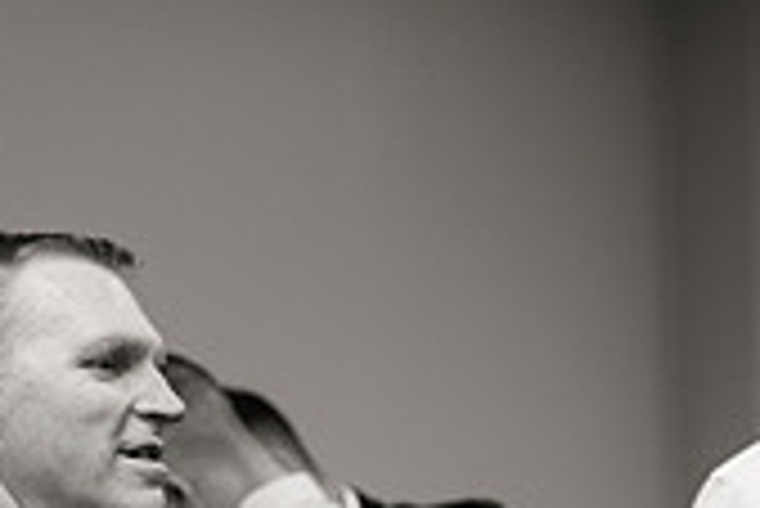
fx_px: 2704
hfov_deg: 15.0
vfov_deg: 10.4
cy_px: 756
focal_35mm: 128
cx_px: 1104
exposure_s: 1/320
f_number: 2.2
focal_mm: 35
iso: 800
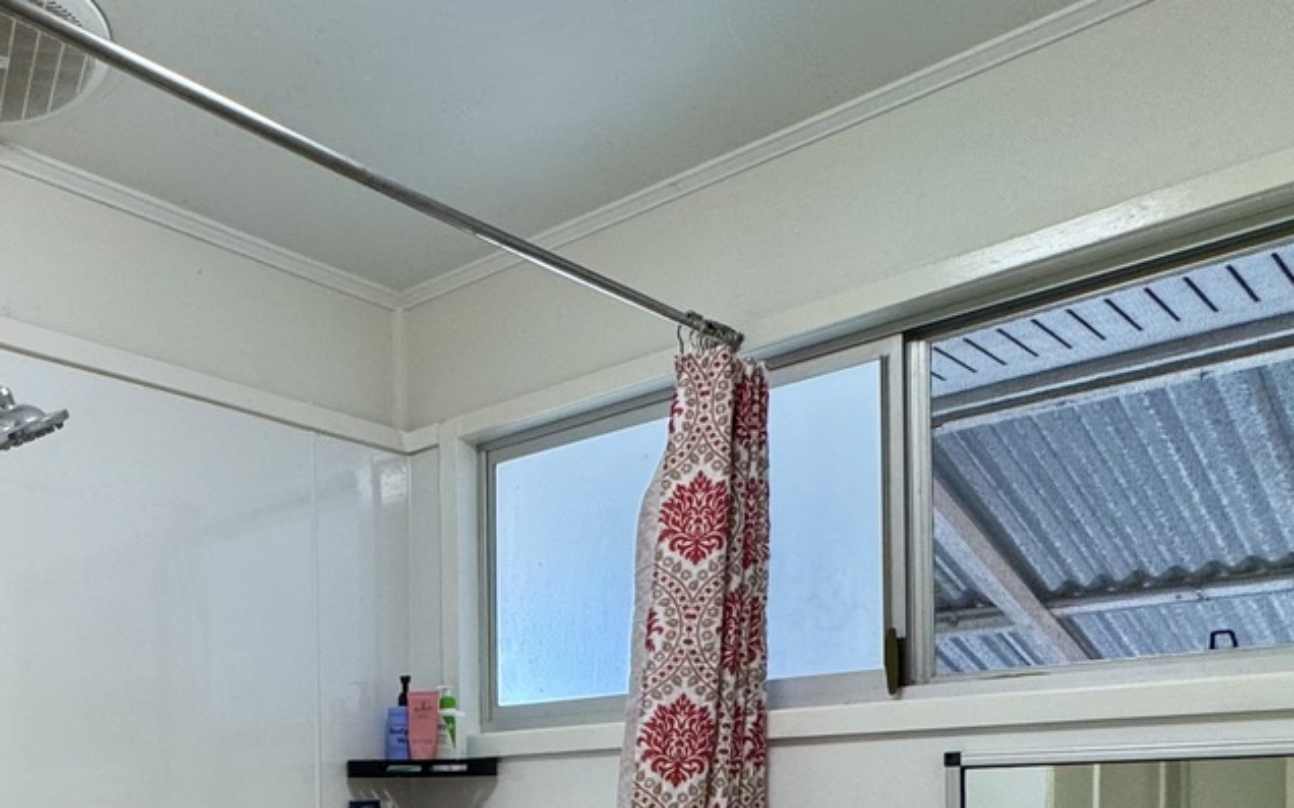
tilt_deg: -0.4
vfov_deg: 32.9
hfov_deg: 49.4
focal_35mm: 35
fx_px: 1234
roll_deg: +1.8
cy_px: 827
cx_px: 132
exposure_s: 1/100
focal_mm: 2.22
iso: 125
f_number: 2.2
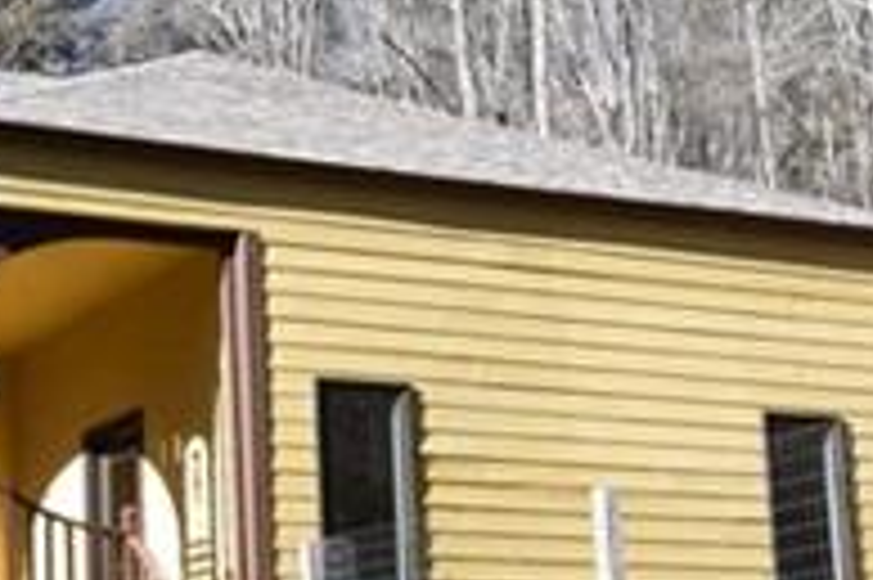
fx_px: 1914
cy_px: 499
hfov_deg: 24.3
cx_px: -36
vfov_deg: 17.0
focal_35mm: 79
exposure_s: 1/250
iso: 280
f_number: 8
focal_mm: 10
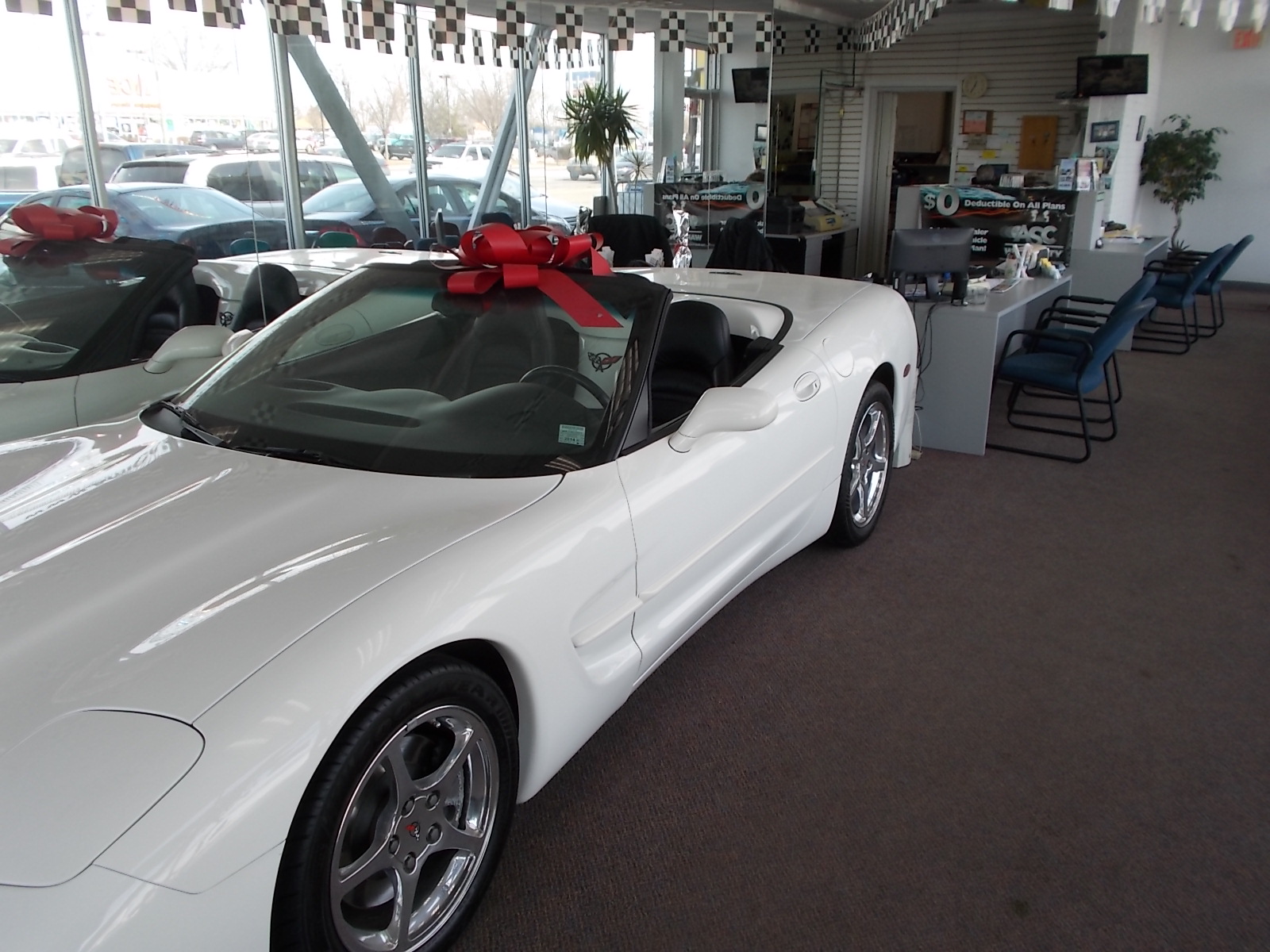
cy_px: 476
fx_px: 1101
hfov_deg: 60.0
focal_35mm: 30
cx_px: 635
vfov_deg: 46.8
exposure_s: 1/100
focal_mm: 5.3
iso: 80
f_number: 3.4
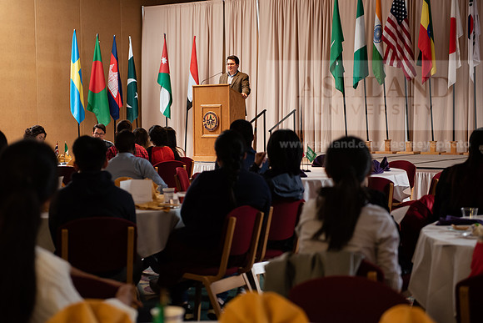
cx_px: 242
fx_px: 939
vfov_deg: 19.5
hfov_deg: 28.8
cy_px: 162
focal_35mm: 70
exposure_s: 1/200
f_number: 3.5
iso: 1600
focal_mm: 70
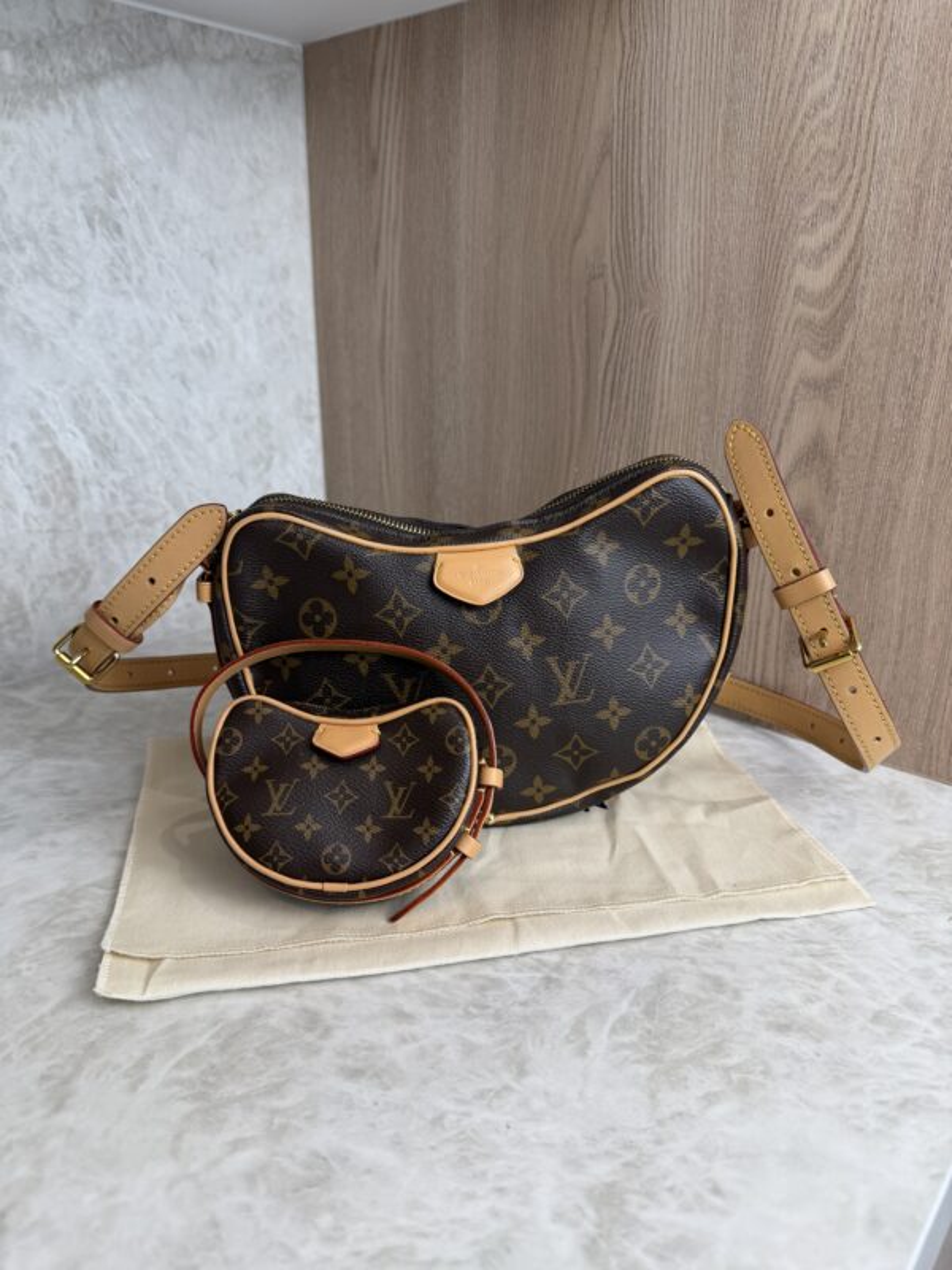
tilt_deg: -19.3
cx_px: 476
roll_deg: +0.0
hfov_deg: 56.8
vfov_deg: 71.6
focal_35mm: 24
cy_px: 635
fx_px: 880
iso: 80
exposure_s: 1/120
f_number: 1.78
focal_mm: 6.76
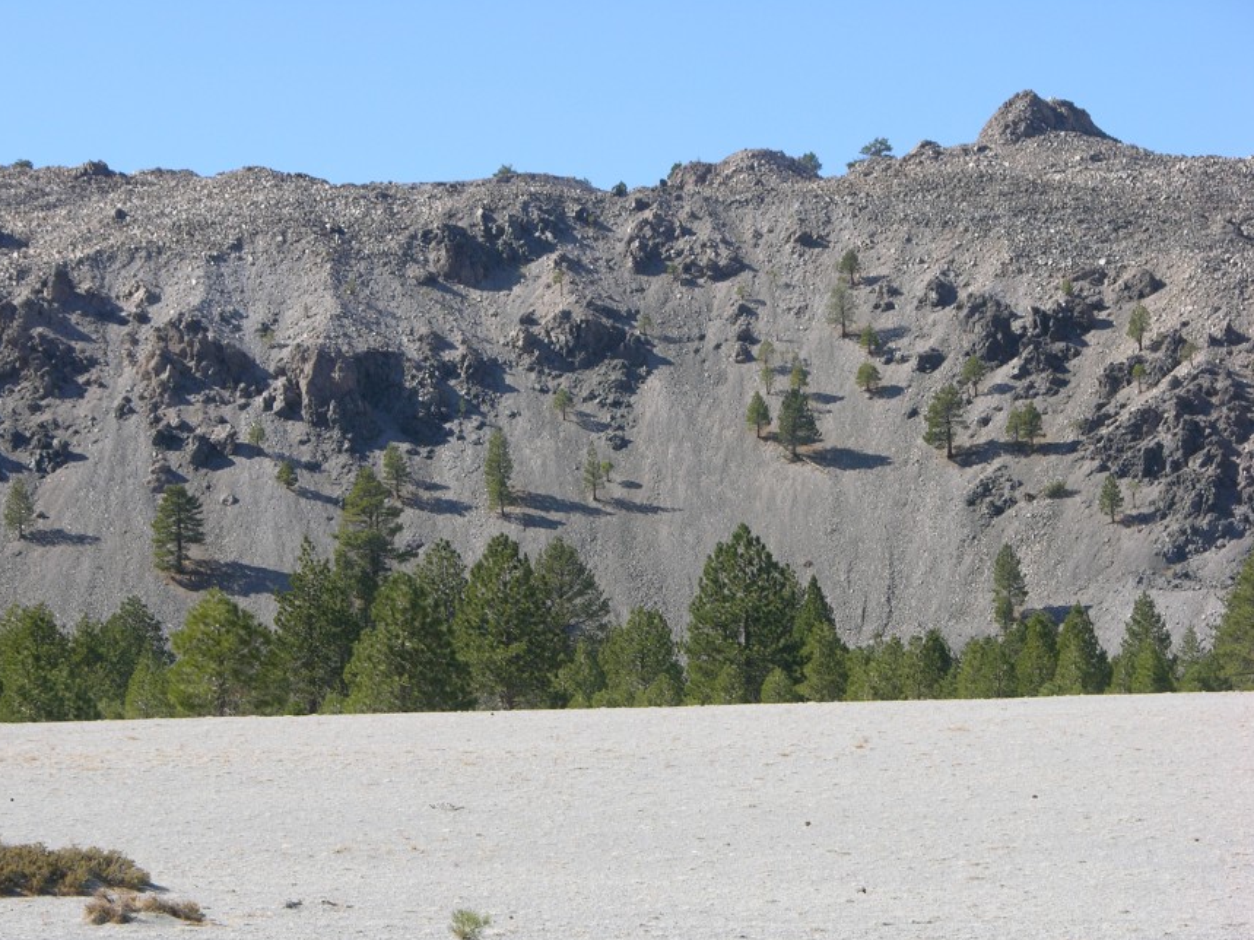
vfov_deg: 9.6
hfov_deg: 12.7
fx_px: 5614
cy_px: 556
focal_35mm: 155
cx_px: 508
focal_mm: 31.9
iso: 50
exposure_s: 1/252
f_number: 4.8
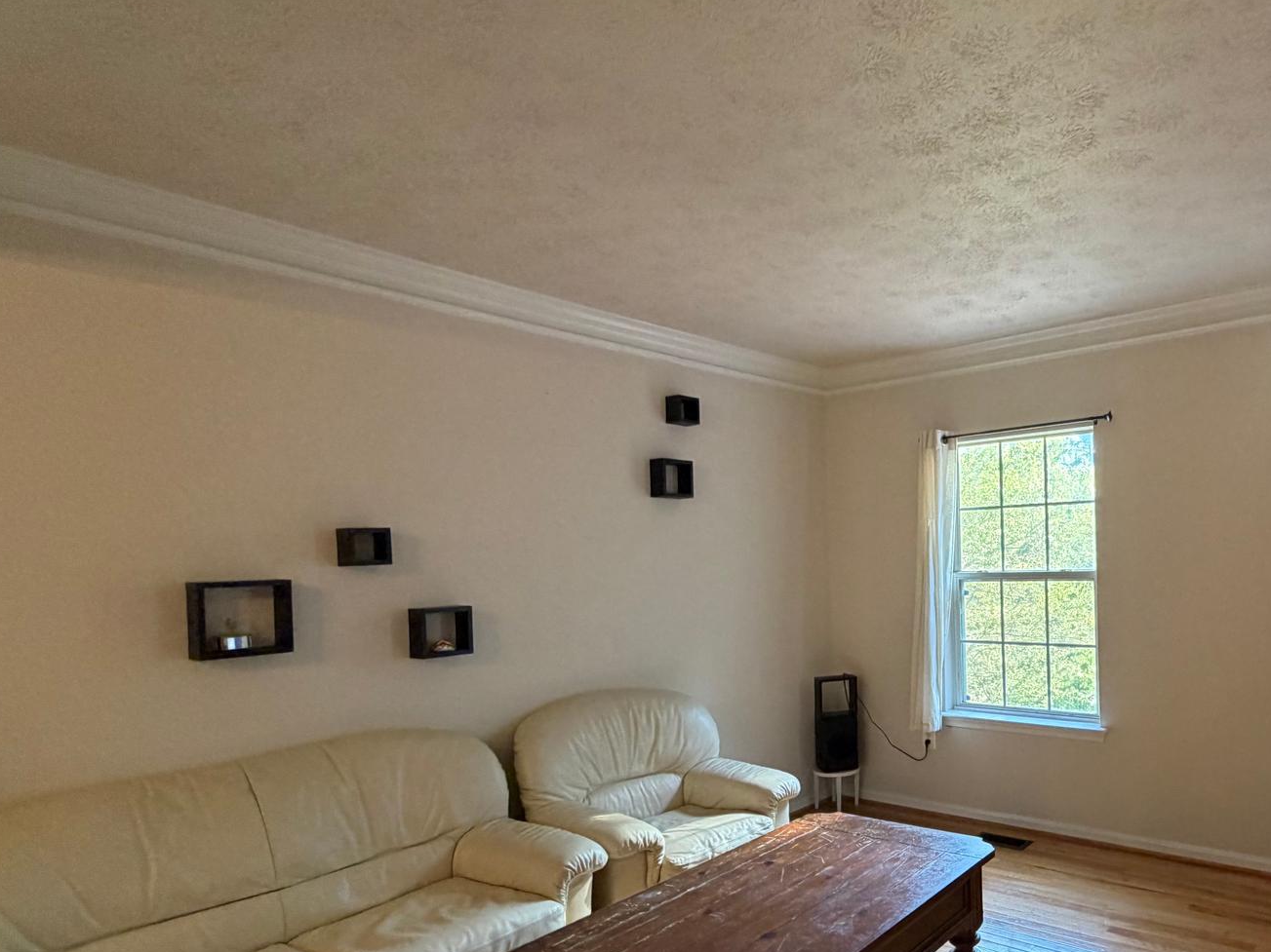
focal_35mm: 22
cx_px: 923
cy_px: 567
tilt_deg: -0.5
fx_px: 808
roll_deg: +1.4
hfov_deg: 72.1
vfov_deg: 60.6
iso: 250
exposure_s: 1/60
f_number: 2.2
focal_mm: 2.22
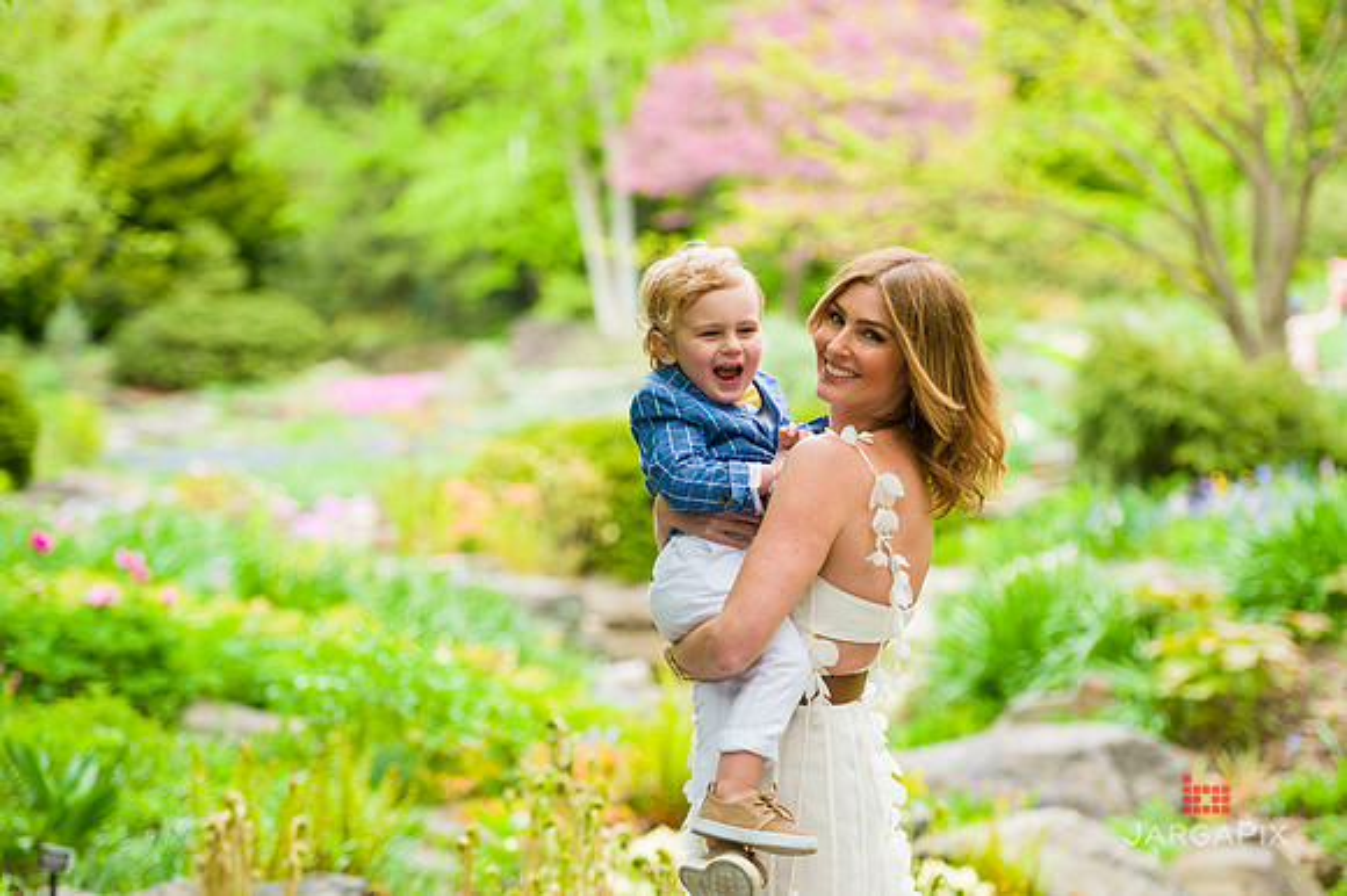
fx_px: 3739
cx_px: 674
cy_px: 448
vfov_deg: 13.7
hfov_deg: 20.4
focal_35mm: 100
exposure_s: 1/320
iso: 200
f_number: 3.2
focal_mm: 100
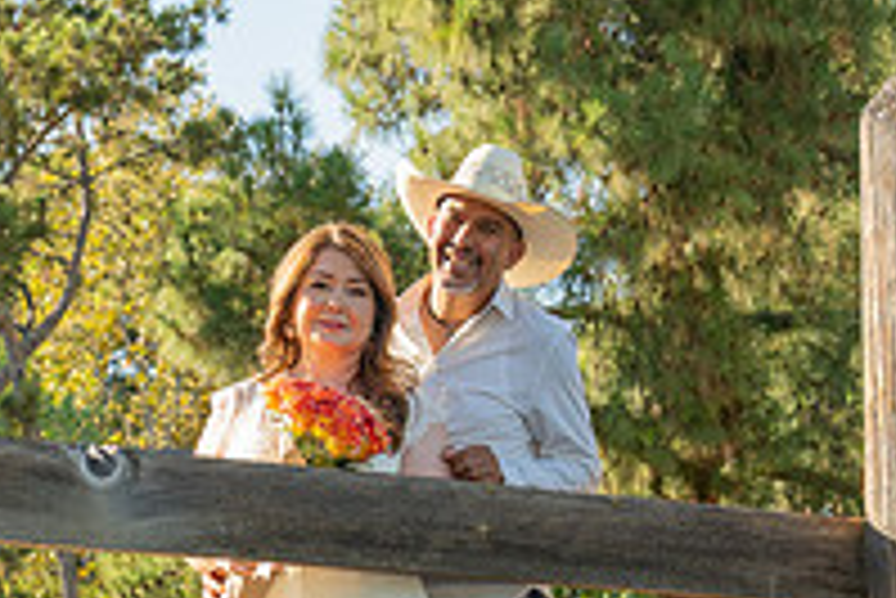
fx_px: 4433
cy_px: 789
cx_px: 369
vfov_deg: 7.6
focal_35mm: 178
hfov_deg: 11.5
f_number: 8
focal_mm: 61
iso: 200
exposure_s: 1/200
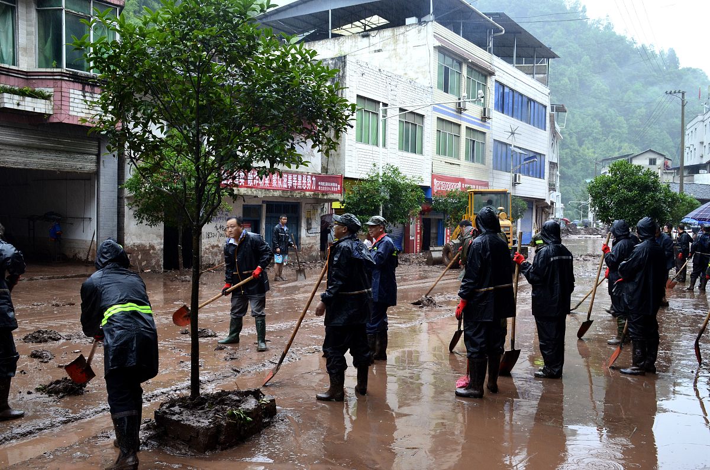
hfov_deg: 57.3
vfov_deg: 39.8
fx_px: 650
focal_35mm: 33
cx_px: 355
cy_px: 235
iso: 800
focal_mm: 22
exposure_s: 1/60
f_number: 8
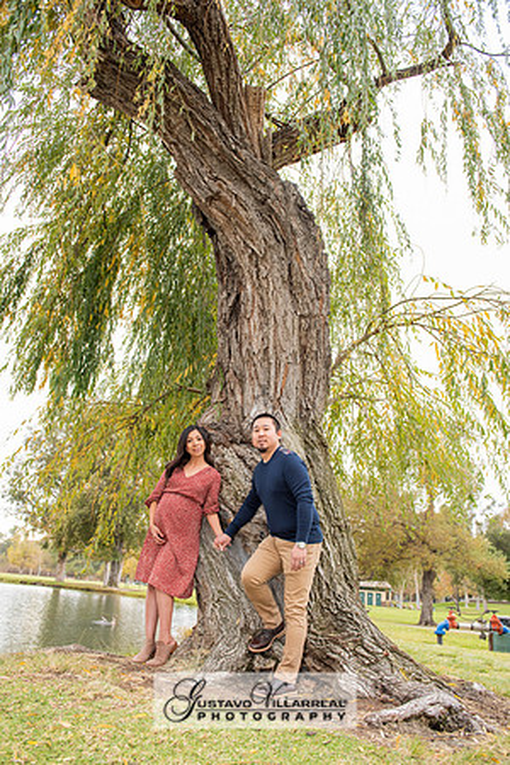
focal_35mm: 27
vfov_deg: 67.4
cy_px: 382
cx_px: 255
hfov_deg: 47.9
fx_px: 574
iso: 500
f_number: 5
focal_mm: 27
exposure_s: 1/125
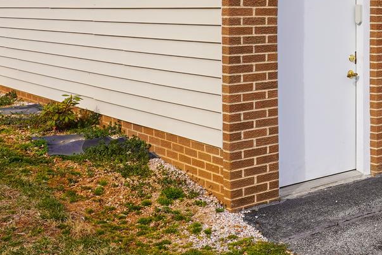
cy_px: 19
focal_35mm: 58
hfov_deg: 30.0
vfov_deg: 22.7
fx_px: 615
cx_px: 447
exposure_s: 1/160
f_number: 10
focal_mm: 17
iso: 100
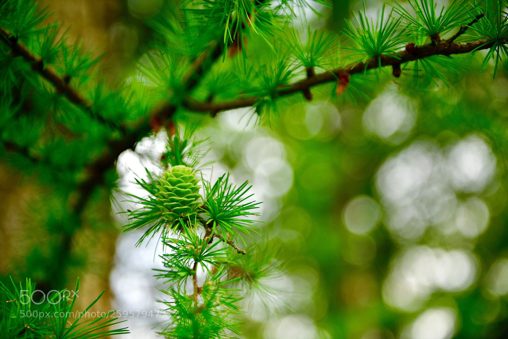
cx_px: 254
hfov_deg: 28.8
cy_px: 170
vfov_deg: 19.4
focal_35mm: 70
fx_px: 988
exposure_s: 1/250
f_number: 2.8
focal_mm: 70
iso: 200
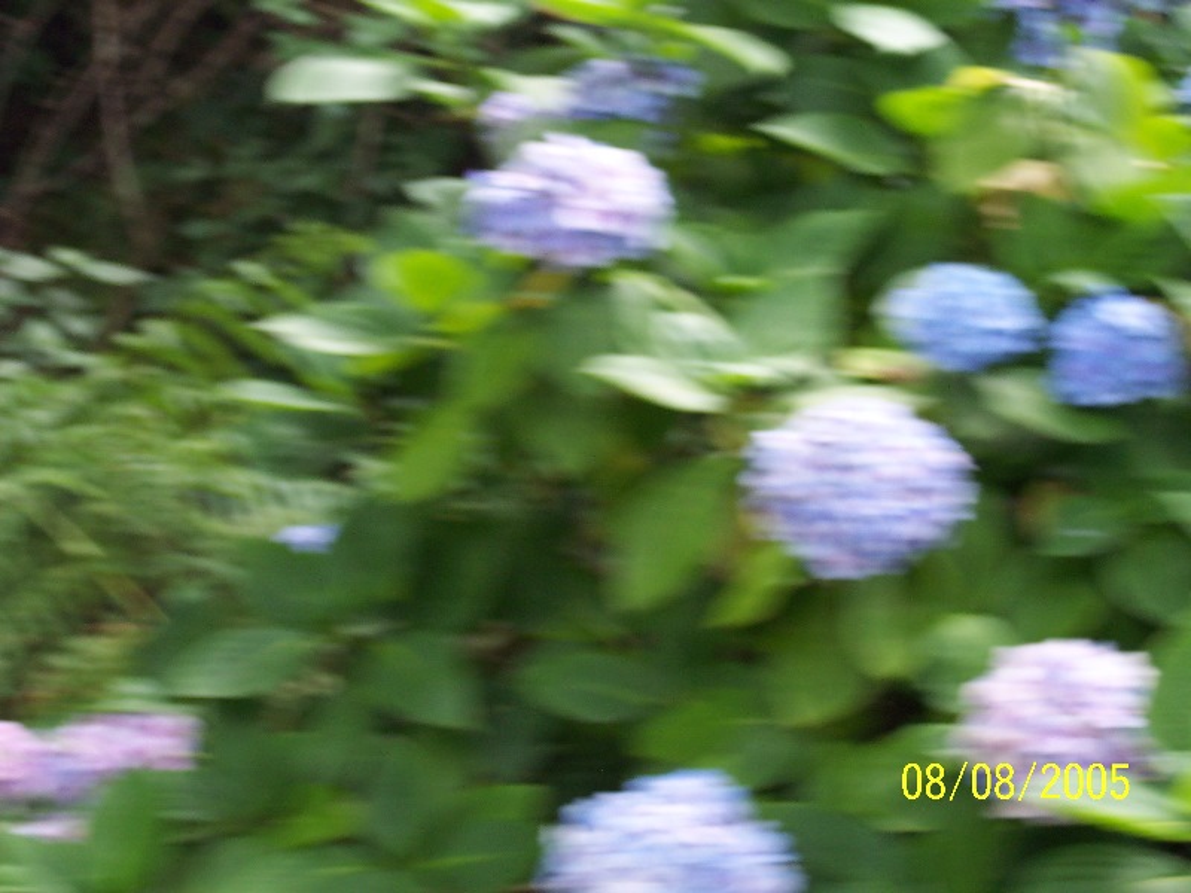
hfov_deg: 25.7
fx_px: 2615
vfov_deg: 19.4
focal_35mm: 76
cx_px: 596
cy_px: 446
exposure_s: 1/90
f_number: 3.8
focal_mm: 16
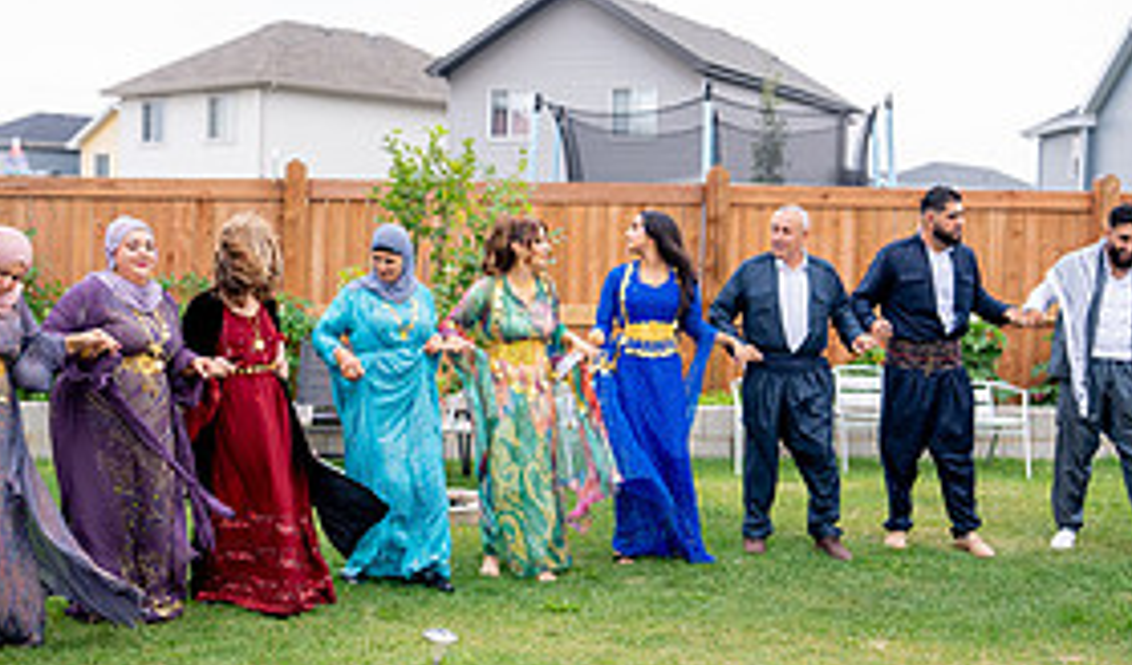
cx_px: 480
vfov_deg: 22.1
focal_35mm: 56
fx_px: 1699
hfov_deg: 36.8
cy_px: 403
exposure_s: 1/400
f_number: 2.8
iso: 100
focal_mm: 24
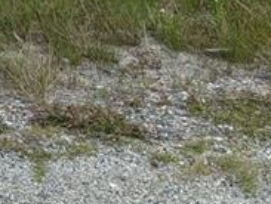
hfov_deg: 12.0
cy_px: -273
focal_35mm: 134
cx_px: -367
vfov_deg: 9.9
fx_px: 1051
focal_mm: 6.9
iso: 20
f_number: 1.68
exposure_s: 1/957
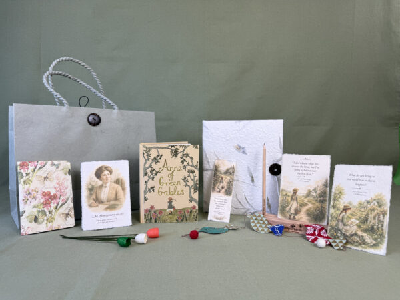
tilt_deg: -2.4
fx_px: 277
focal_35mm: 24
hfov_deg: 71.6
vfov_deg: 56.8
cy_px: 150
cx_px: 200
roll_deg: -0.2
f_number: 1.78
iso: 64
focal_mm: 6.76
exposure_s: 1/121
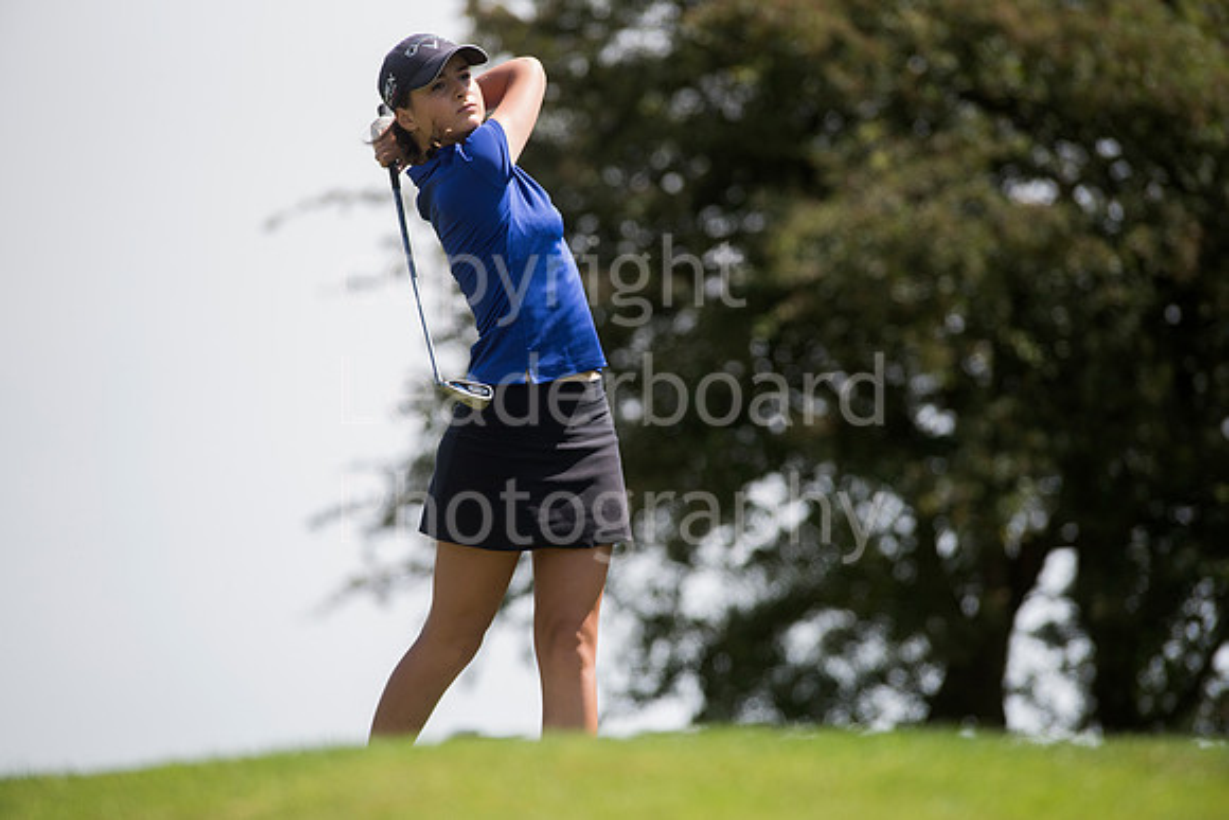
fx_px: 10244
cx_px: 614
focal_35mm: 300
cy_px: 410
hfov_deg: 6.9
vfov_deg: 4.6
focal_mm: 300
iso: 500
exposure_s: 1/2500
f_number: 5
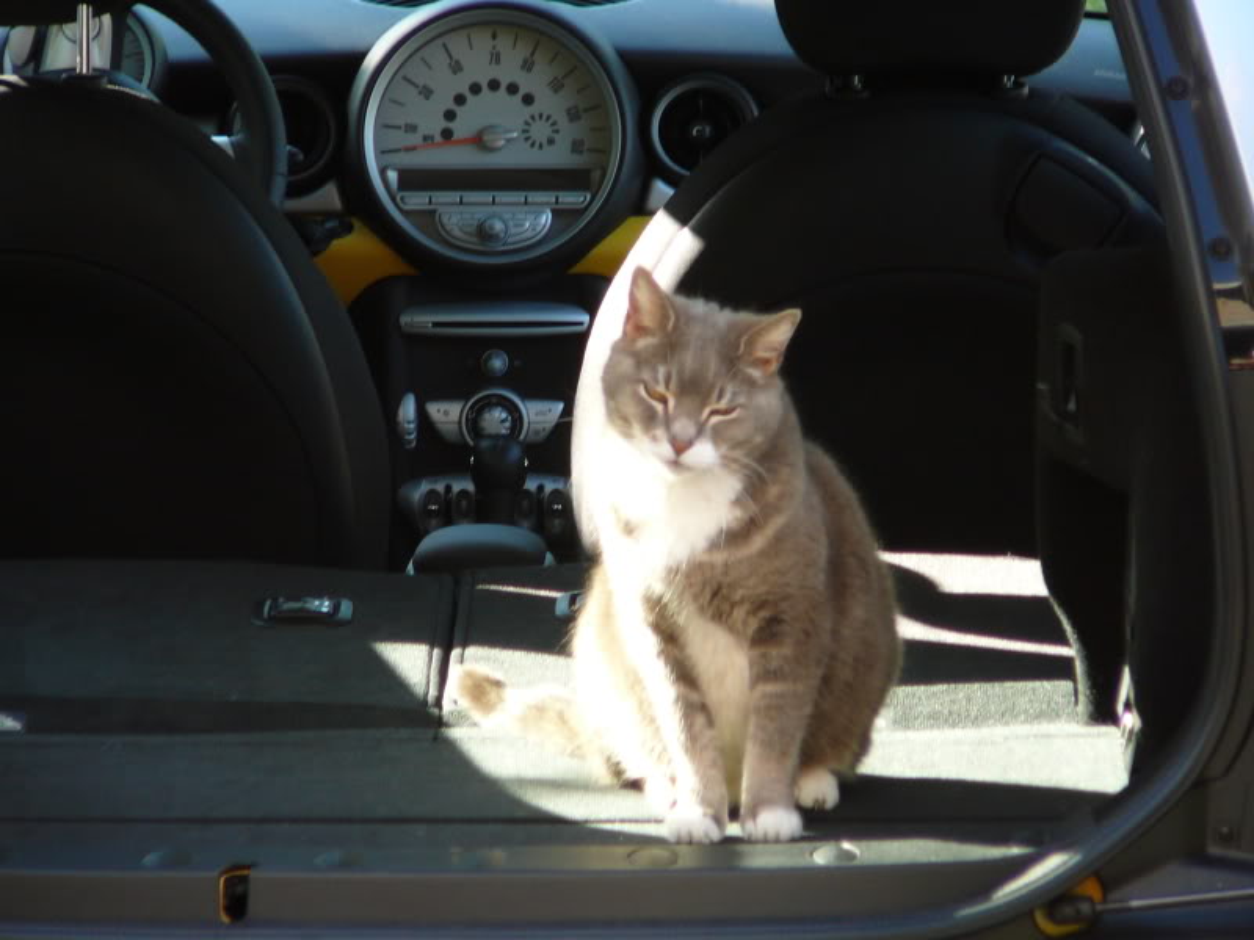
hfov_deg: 5.7
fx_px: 12679
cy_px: 470
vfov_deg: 4.2
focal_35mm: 350
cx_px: 627
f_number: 4.2
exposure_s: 1/50
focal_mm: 52
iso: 100
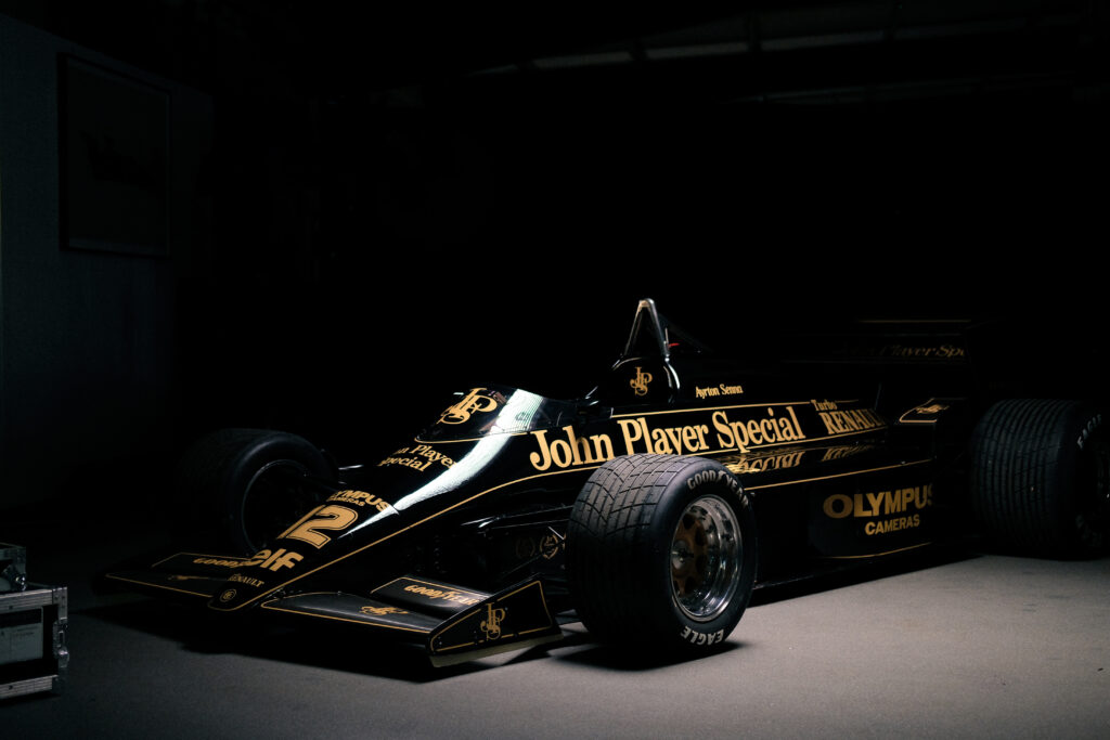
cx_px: 555
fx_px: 1634
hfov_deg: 37.5
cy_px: 370
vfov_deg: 25.5
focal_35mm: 53
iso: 1000
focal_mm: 35
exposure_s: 1/60
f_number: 2
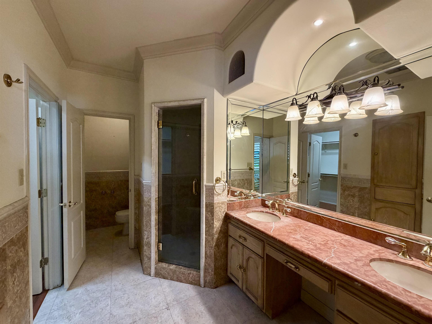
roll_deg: +0.0
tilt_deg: -1.4
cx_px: 216
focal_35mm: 14
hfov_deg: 102.1
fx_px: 175
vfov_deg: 85.7
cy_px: 162
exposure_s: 1/60
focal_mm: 2.22
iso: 250
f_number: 2.2
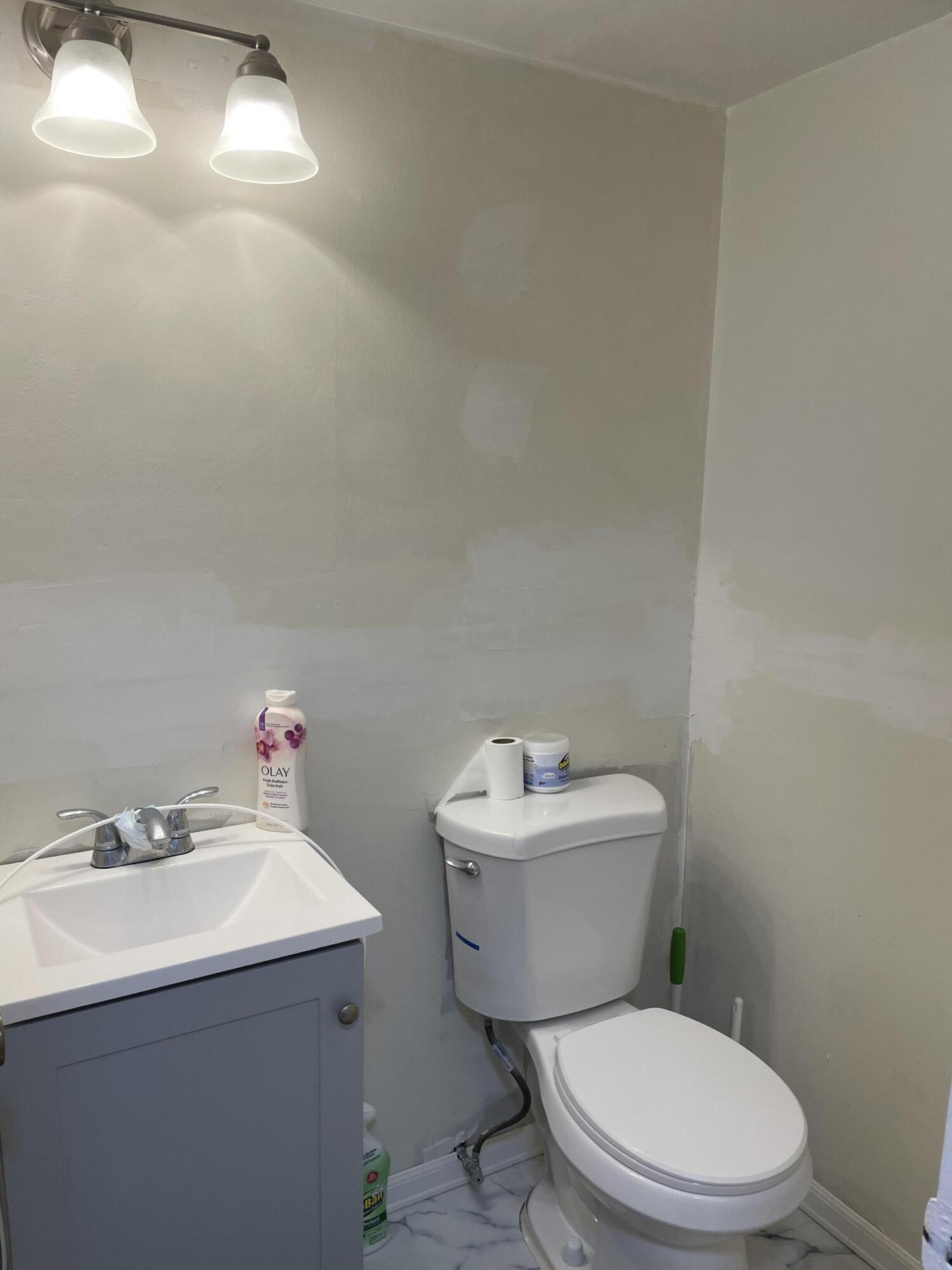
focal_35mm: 26
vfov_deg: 67.3
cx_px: 476
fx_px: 953
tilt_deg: -10.4
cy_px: 635
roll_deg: -1.1
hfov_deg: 53.1
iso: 80
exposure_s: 1/120
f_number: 1.6
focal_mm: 4.2
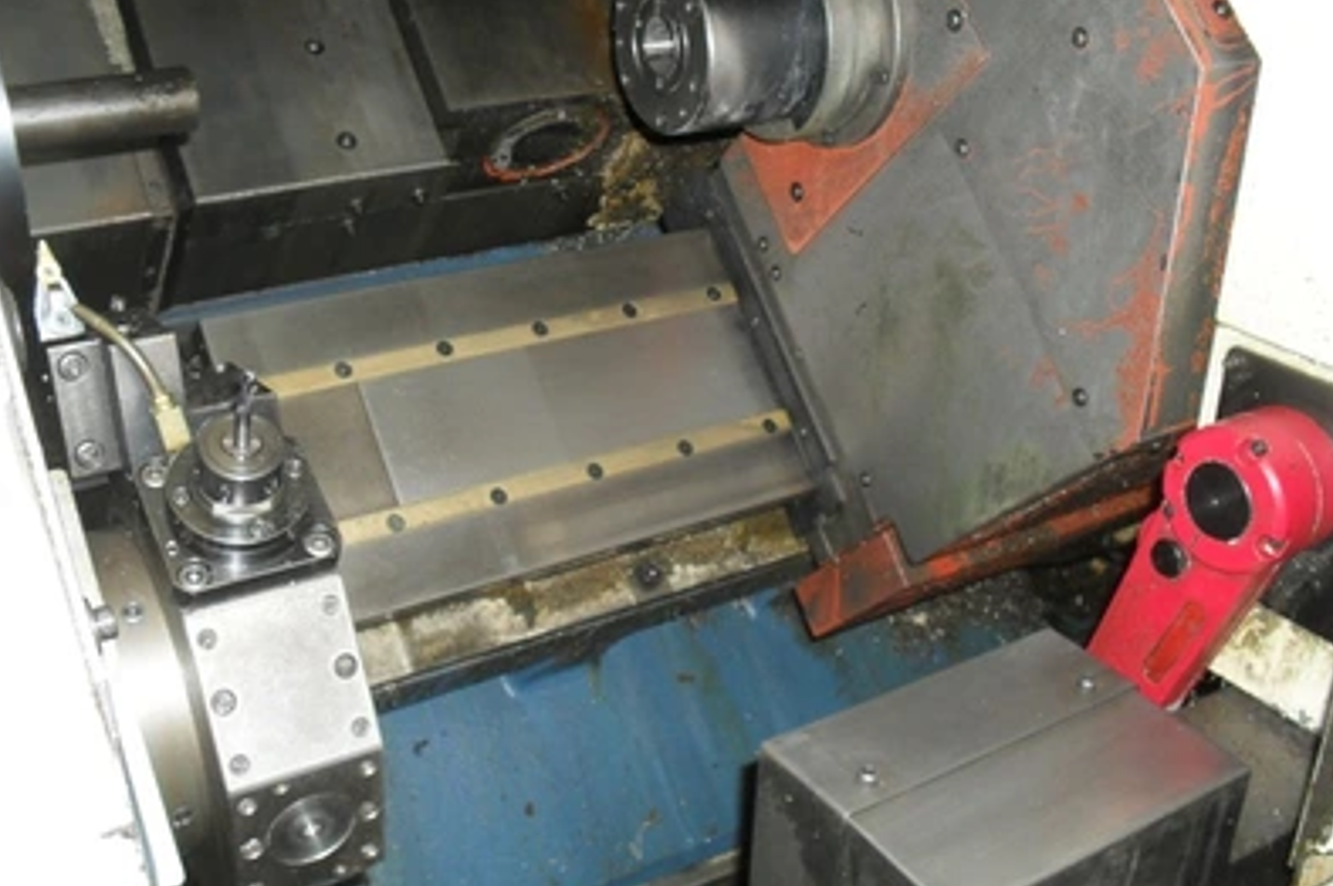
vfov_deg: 35.9
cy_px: 446
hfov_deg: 51.9
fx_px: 1369
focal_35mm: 37
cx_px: 663
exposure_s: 1/45
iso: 200
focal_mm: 6.3
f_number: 3.2
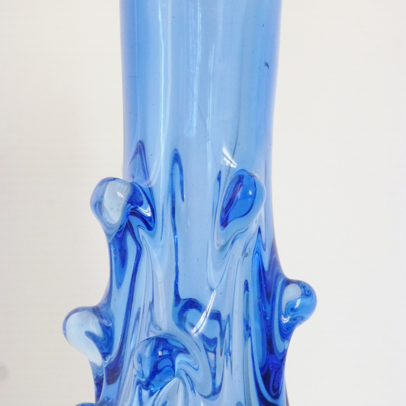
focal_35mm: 397
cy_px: 193
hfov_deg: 4.4
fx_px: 5268
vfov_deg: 4.4
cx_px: 203
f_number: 5.9
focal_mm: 60
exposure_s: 1/80
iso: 400
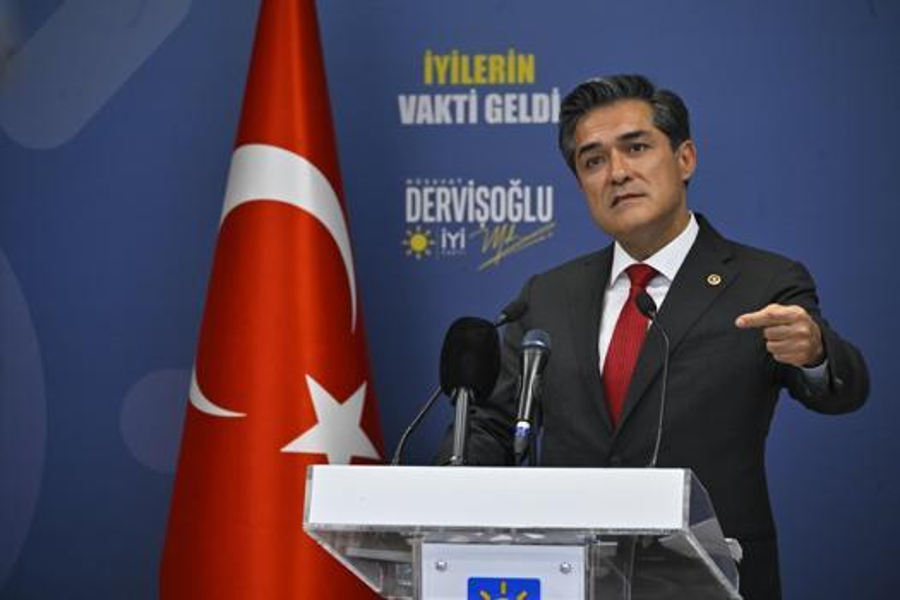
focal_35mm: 180
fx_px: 4500
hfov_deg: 11.4
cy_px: 300
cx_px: 450
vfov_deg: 7.6
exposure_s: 1/250
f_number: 5.6
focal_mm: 180
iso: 1600
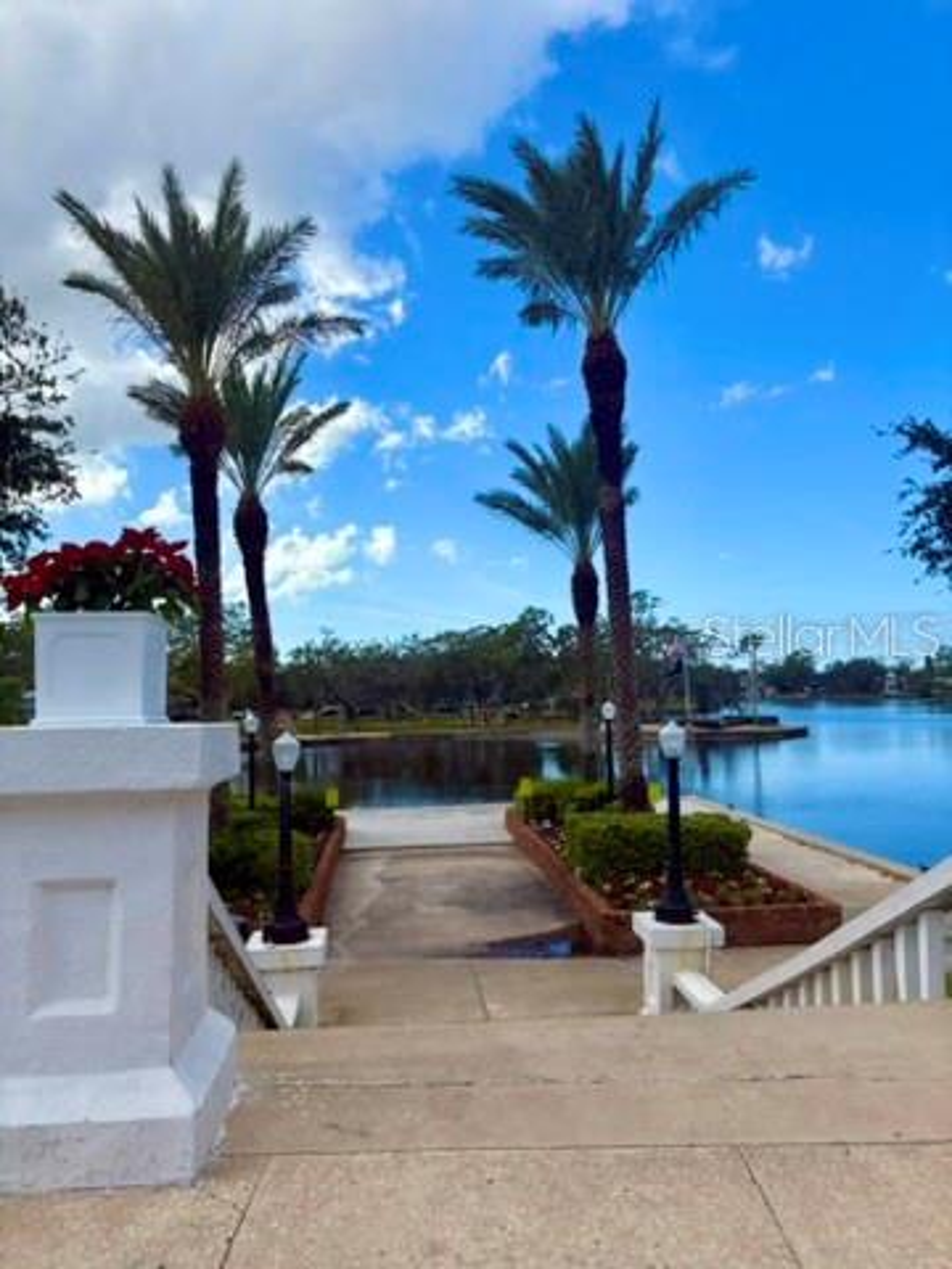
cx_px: 476
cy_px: 634
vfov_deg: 67.3
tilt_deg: +3.8
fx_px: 953
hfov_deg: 53.1
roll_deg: -0.8
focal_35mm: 26
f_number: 1.6
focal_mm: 5.96
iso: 50
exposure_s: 1/3448
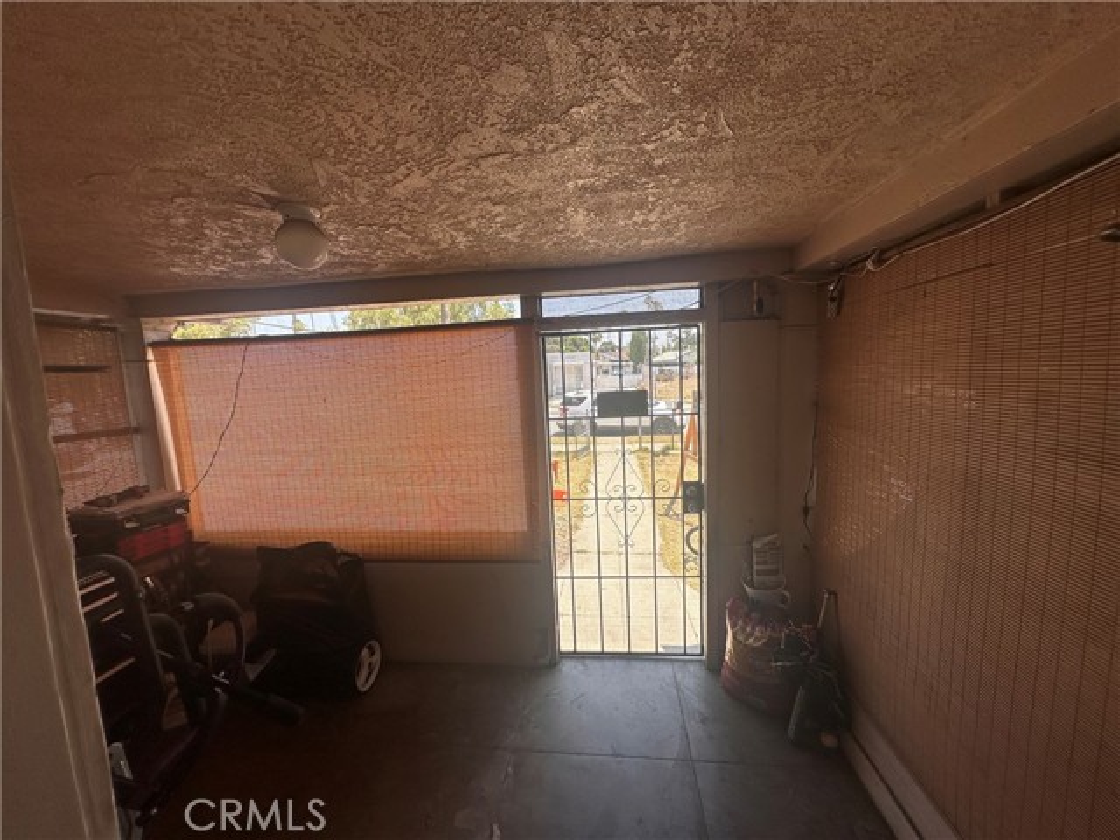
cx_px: 560
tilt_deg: -7.2
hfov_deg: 102.1
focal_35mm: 14
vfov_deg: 85.7
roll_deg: +2.4
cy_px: 420
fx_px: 453
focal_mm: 2.22
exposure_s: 1/376
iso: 40
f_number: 2.2
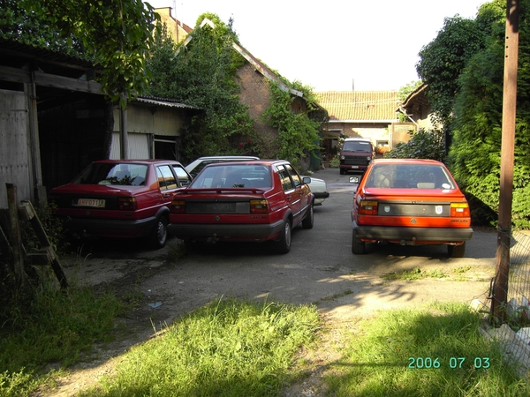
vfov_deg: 40.7
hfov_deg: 52.6
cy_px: 198
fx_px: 536
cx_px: 265
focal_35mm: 35
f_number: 4
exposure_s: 1/75
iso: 50
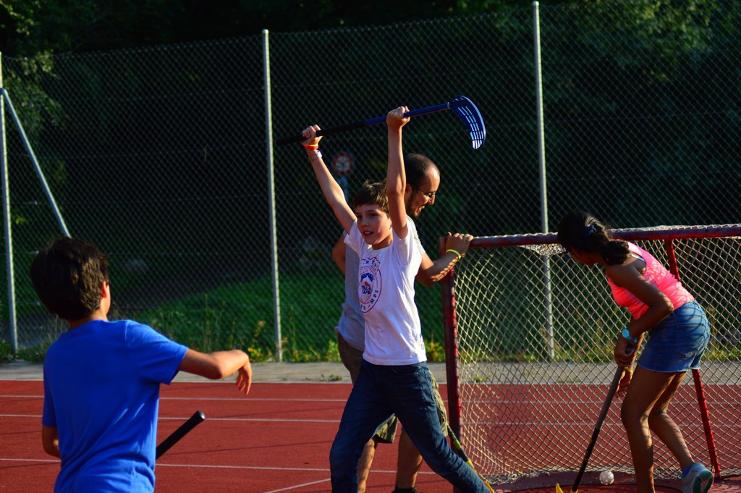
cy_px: 246
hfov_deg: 19.5
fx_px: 2159
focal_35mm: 105
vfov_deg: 13.0
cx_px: 370
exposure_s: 1/640
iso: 200
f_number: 4
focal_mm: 70
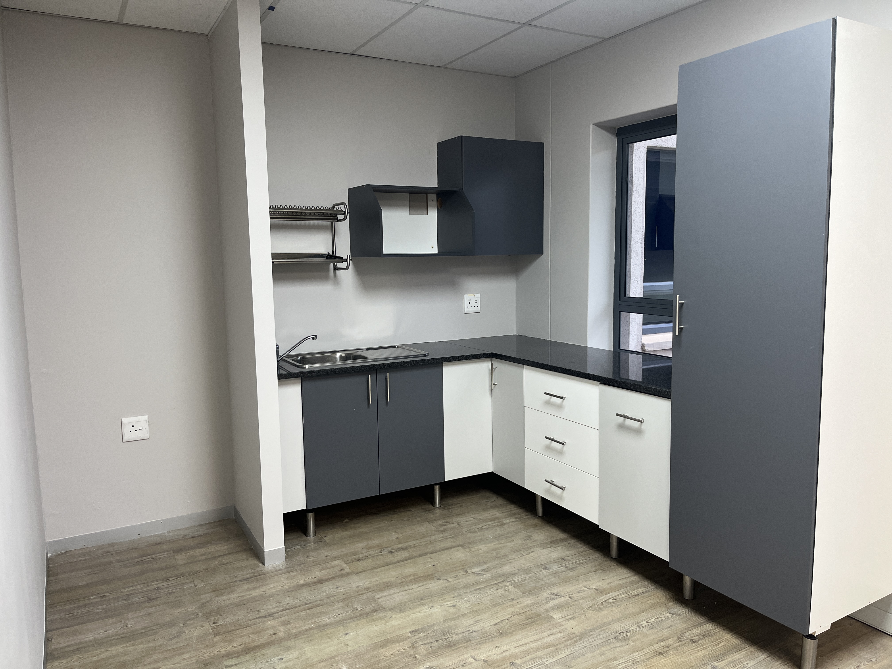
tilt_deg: -7.7
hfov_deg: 67.3
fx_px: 670
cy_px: 334
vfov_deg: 53.1
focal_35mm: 26
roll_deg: +0.1
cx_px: 446
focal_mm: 5.1
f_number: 1.6
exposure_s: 1/100
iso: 125
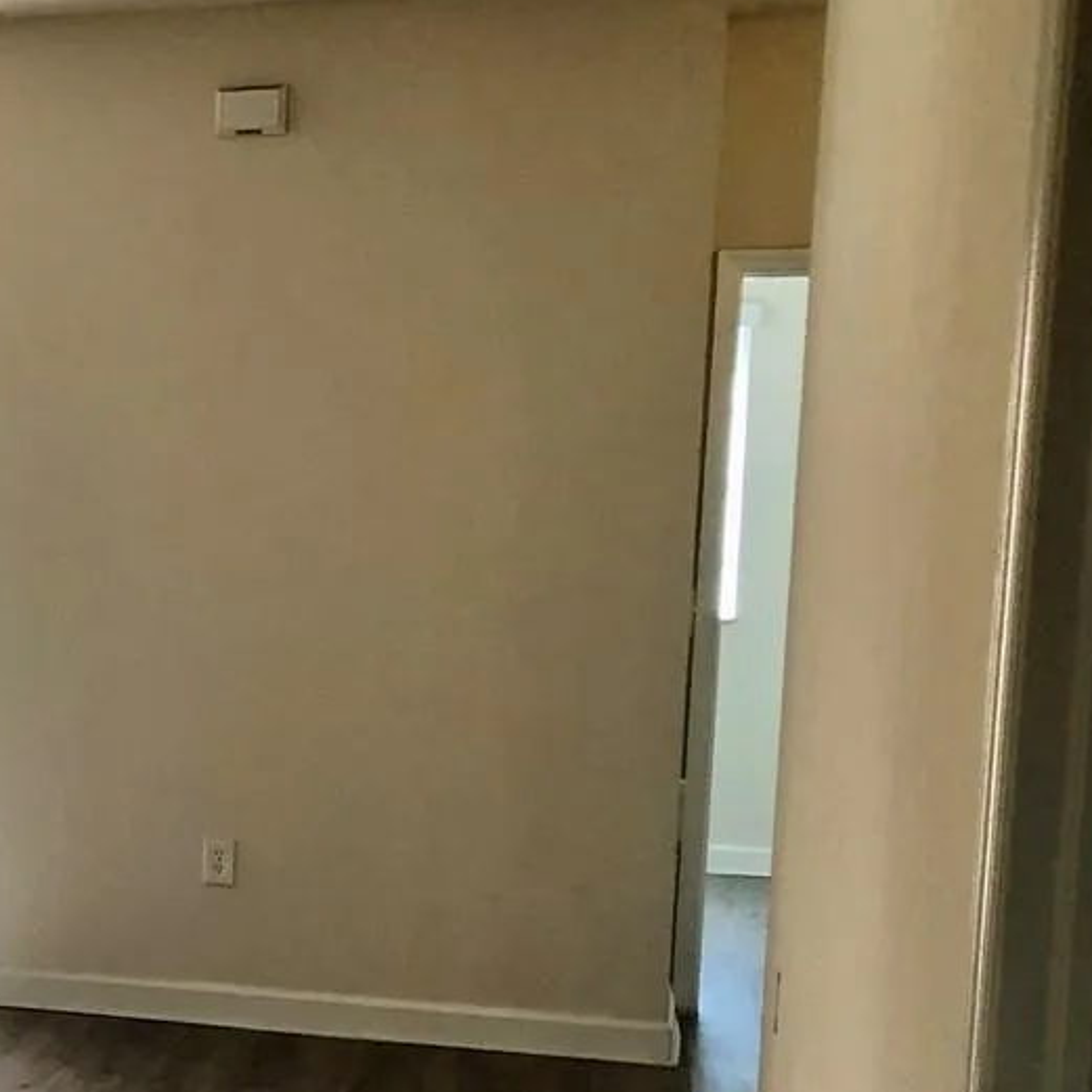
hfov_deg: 19.7
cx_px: -553
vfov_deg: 22.6
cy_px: 788
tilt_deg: -8.7
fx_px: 2712
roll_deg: -0.1
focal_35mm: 76
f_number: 1.8
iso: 25
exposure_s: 1/40
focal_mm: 3.99
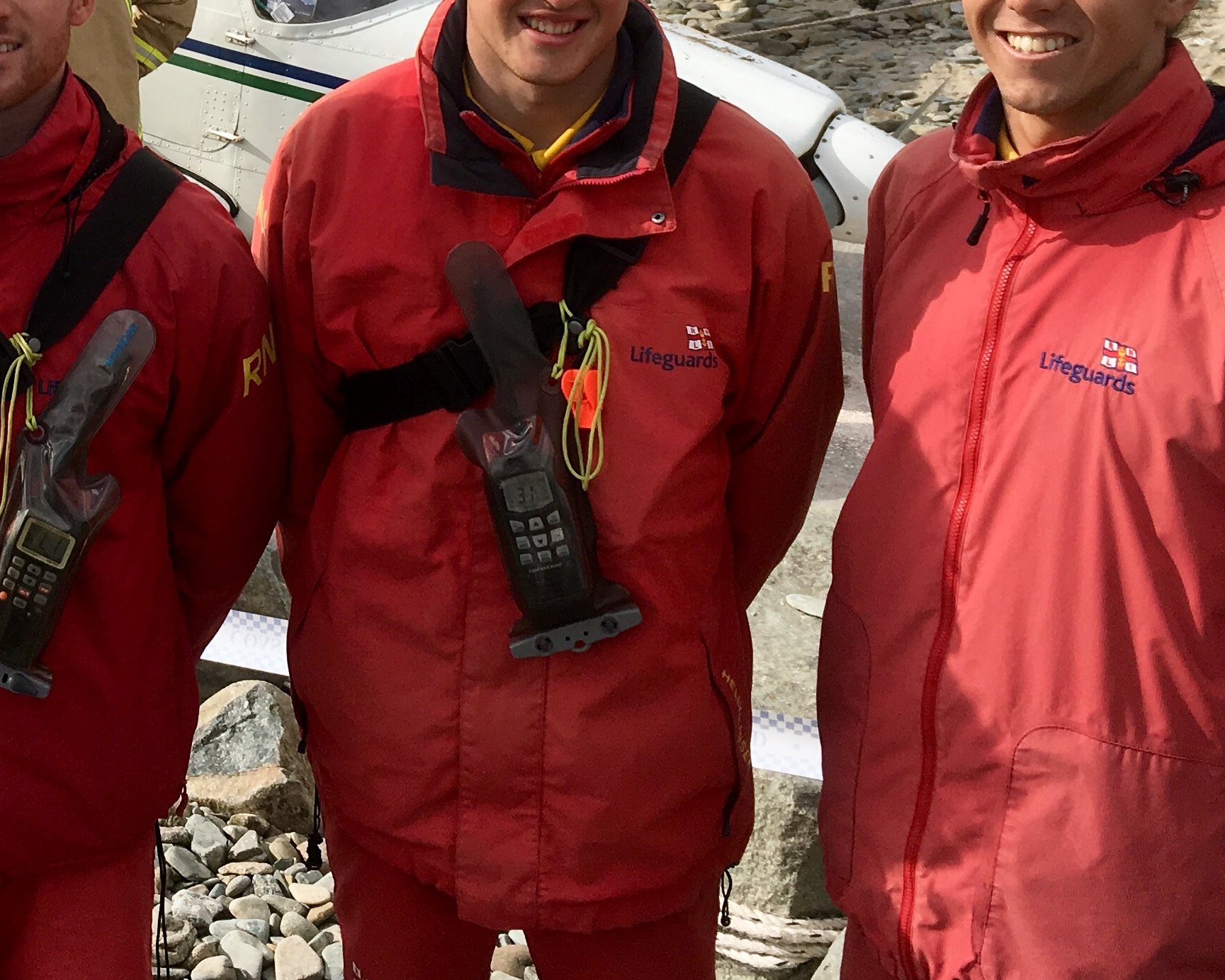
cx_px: 80
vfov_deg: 22.1
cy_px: -55
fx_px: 2393
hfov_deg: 27.5
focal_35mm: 66
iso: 25
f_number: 2.2
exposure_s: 1/1603
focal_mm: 4.15
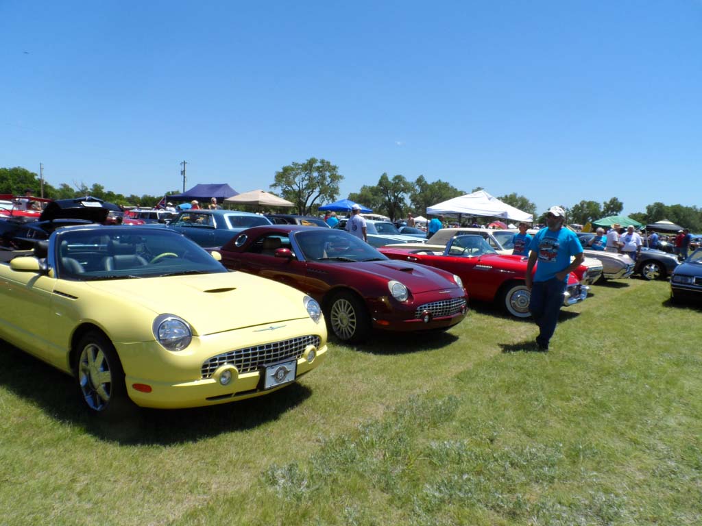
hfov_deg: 71.6
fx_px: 487
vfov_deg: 56.8
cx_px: 351
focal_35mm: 24
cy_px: 263
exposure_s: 1/750
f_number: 4.5
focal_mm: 4
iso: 80
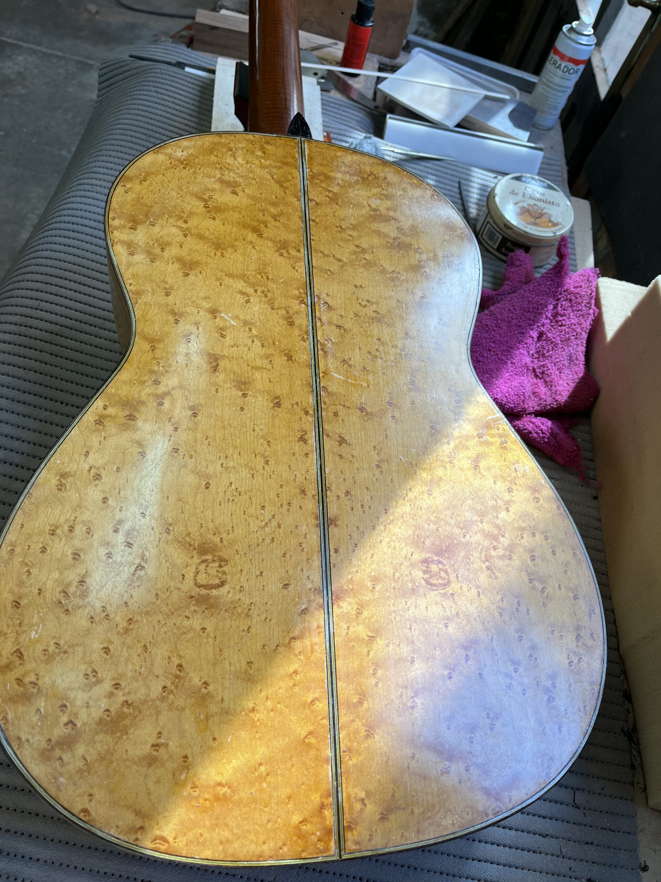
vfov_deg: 67.3
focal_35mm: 26
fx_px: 662
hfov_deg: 53.1
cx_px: 330
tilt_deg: -52.6
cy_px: 441
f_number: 1.6
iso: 40
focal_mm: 5.1
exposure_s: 1/100
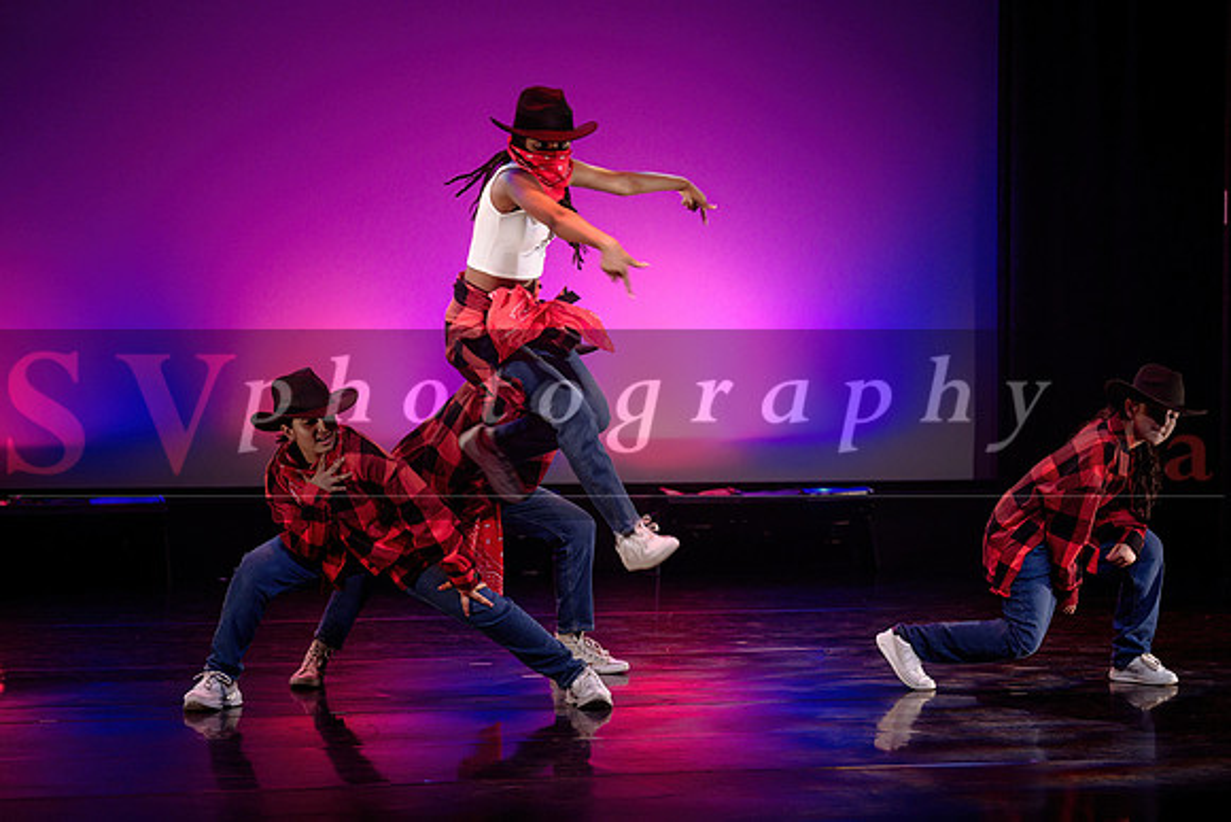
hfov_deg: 15.2
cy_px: 329
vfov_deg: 10.2
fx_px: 4614
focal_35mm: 135
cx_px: 744
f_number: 2.8
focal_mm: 110
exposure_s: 1/250
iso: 1600
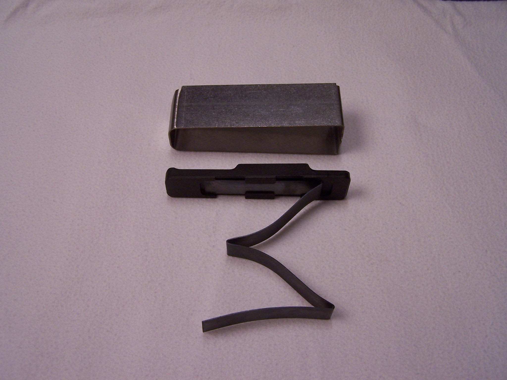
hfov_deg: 49.0
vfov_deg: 37.7
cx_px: 254
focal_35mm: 38
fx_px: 557
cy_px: 190
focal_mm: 6.3
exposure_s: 1/30
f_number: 2.8
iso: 140
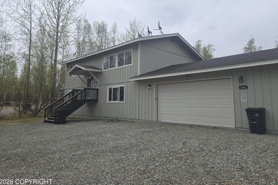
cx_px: 145
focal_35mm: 26
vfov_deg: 49.4
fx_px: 201
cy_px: 79
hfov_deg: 69.4
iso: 25
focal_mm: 5.4
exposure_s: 1/2308
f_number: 1.8
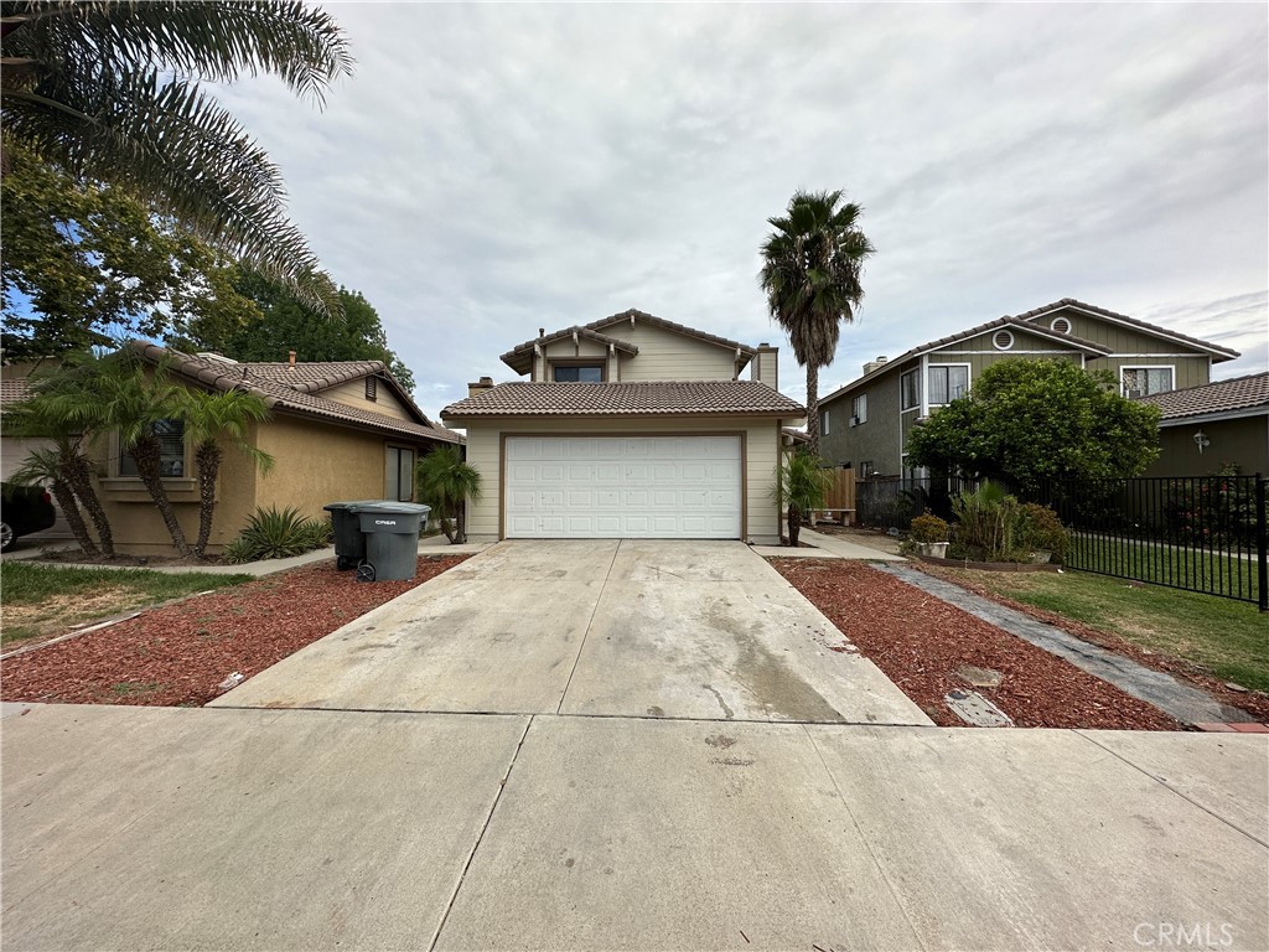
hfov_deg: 102.1
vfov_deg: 85.7
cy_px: 476
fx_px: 513
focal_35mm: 14
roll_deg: -1.0
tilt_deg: +0.4
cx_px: 634
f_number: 2.2
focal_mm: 2.22
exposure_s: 1/2451
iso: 50
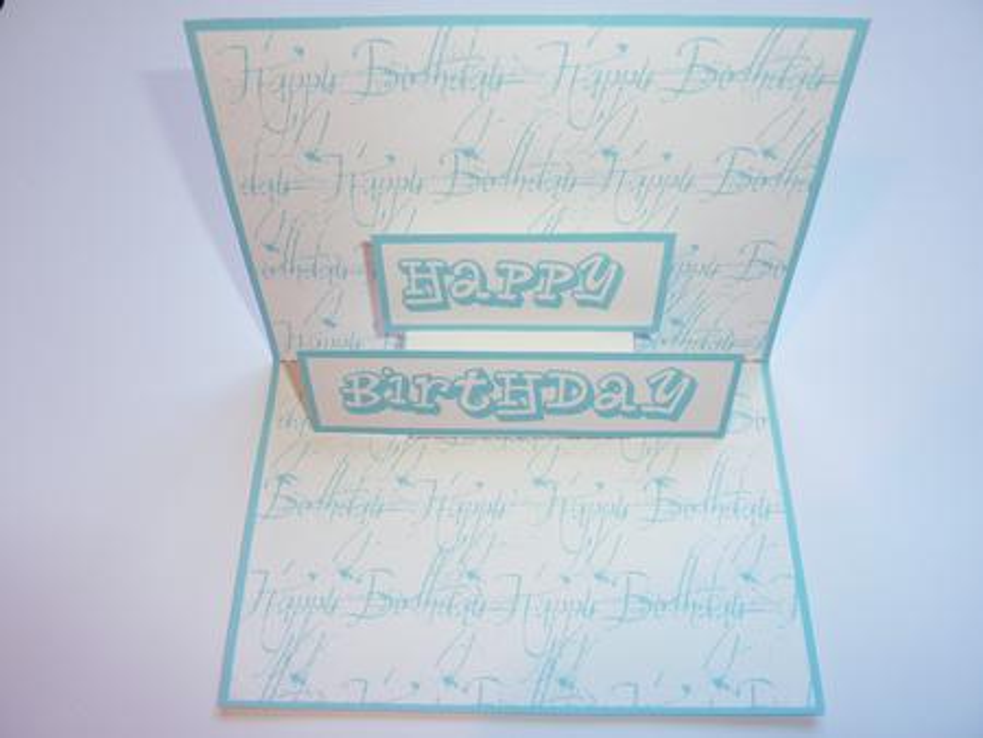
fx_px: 710
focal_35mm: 25
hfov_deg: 69.4
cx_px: 492
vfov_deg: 54.9
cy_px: 369
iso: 100
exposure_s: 1/30
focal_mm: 4.1
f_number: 3.3
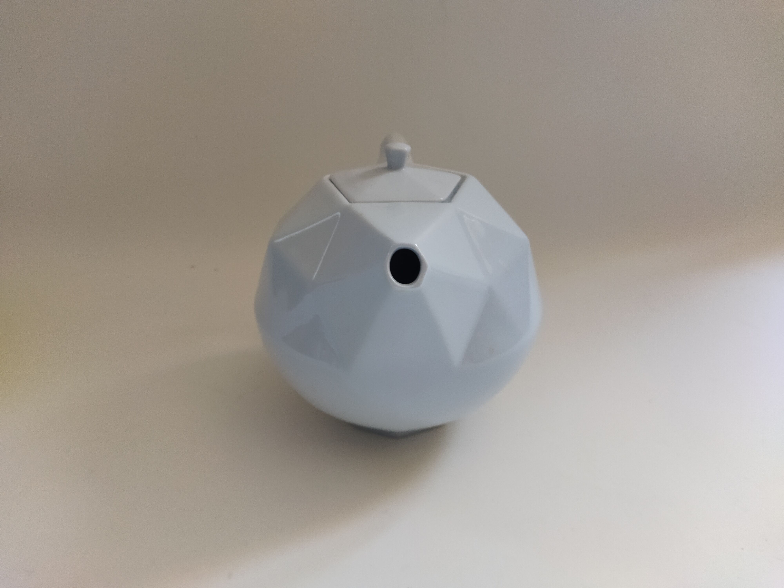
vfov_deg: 51.4
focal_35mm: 27
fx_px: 612
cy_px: 294
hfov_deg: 65.3
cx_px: 392
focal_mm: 4.71
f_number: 1.79
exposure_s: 1/50
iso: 222
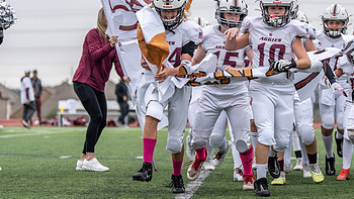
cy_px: 73
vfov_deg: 6.6
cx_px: 273
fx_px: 1718
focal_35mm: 183
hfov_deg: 11.7
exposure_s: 1/1250
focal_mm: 96
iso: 500
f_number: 2.8
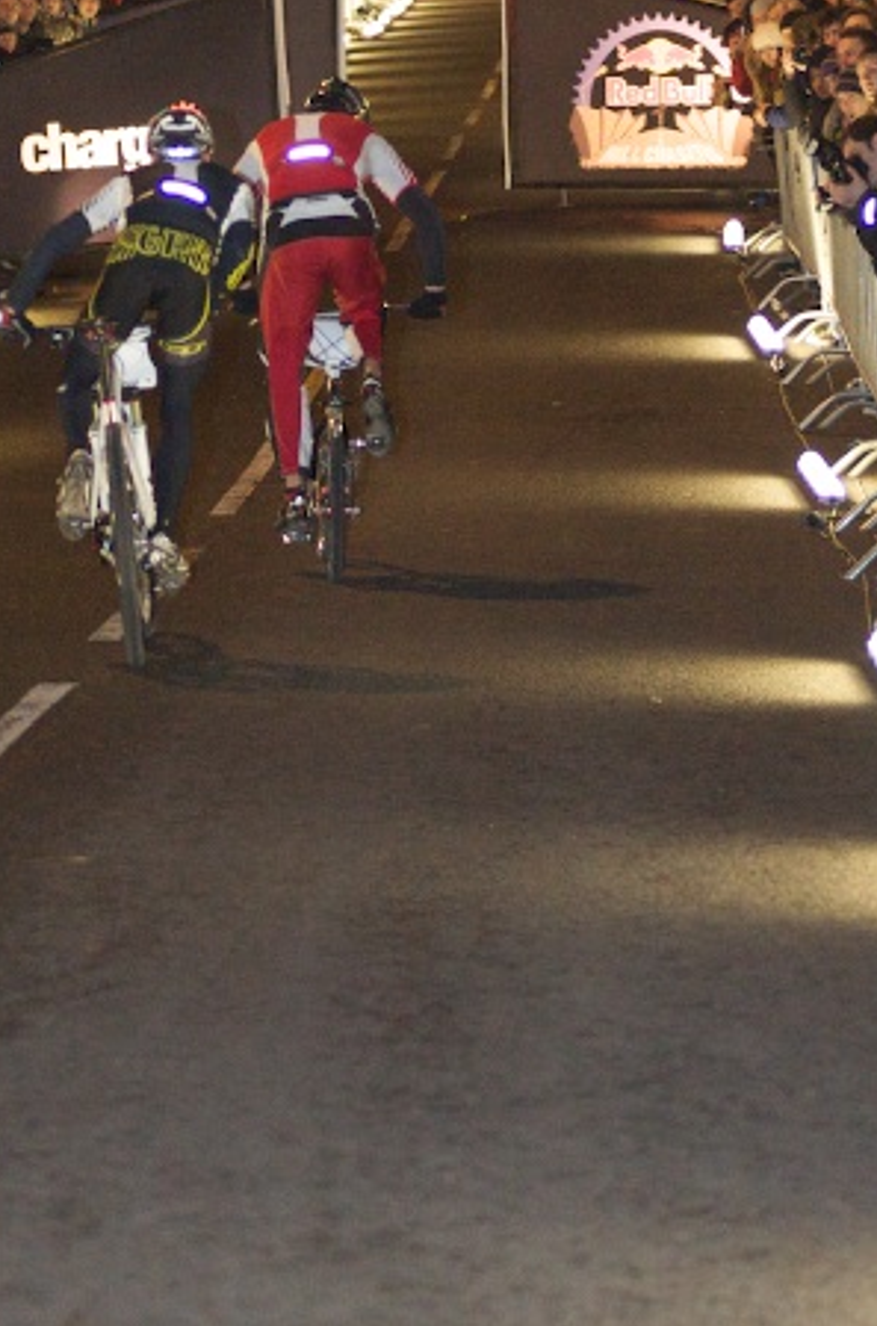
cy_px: -15
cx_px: 490
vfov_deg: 9.7
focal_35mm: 210
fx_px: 7715
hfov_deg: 6.5
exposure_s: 1/250
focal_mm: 92
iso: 10000
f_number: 2.8
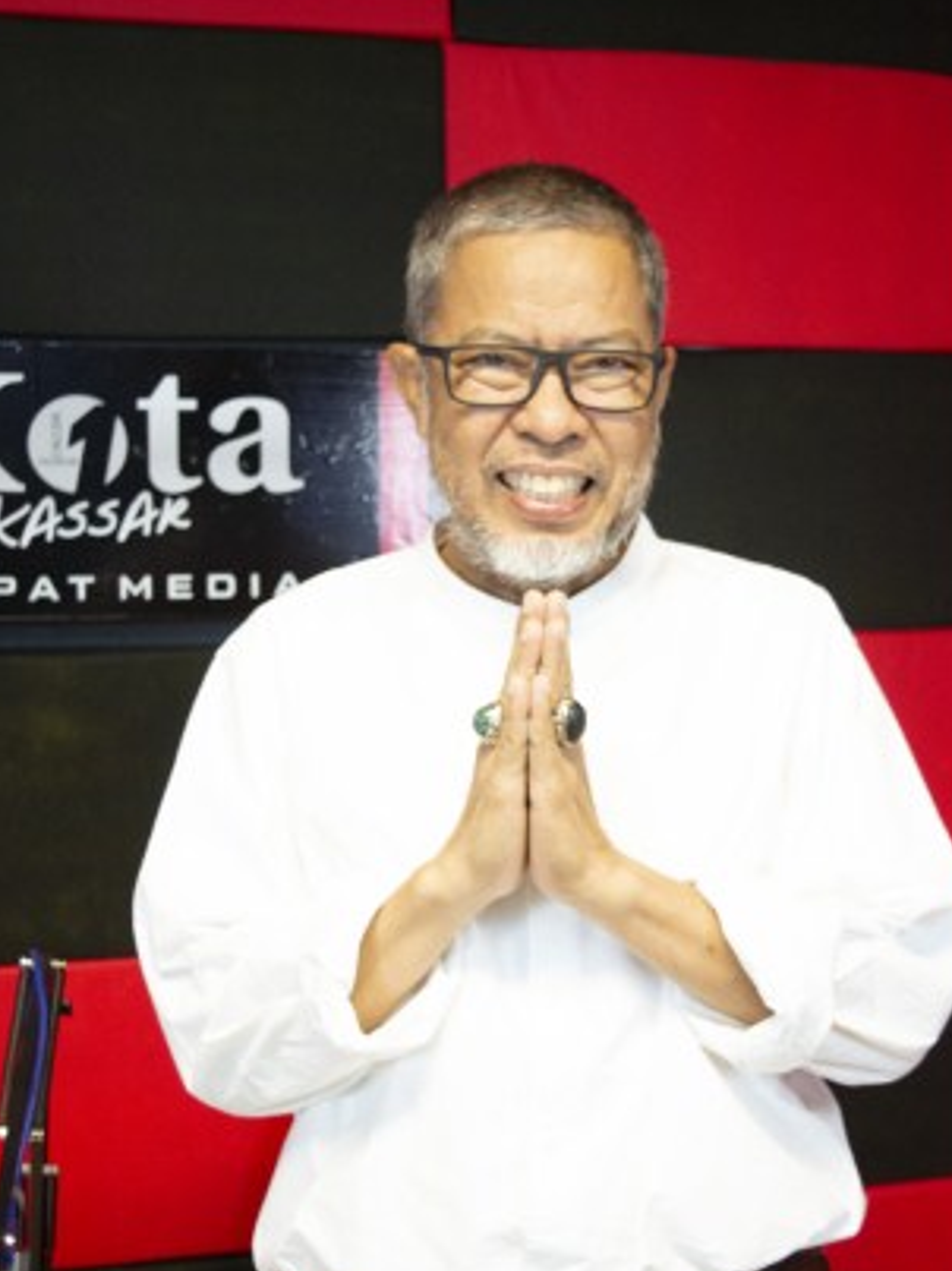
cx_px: 476
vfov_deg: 34.9
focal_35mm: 55
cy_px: 656
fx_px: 2018
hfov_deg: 26.5
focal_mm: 32
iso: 2000
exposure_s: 1/50
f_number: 4.5
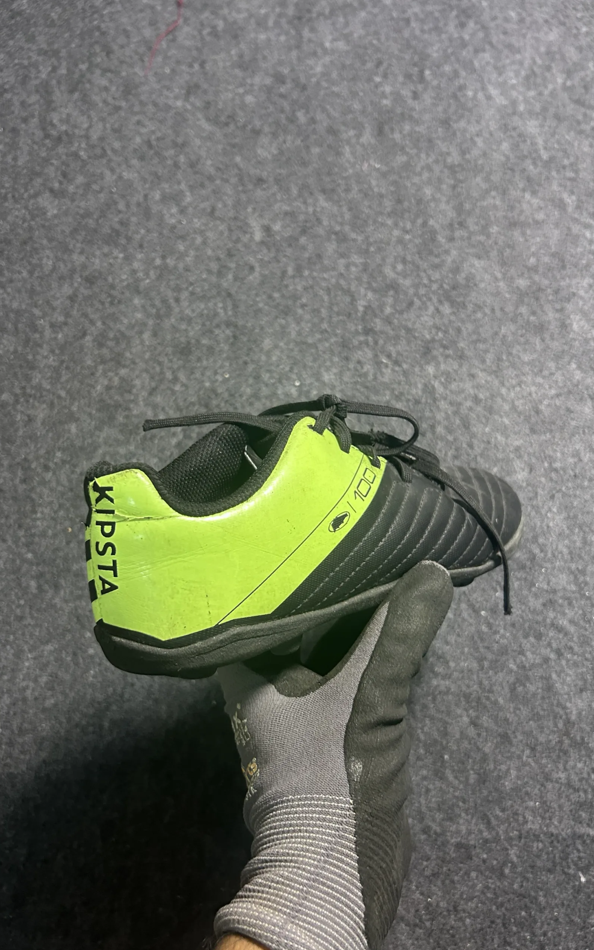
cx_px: 303
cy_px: 481
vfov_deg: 66.5
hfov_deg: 44.5
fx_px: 725
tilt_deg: -47.3
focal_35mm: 28
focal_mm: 5.7
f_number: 1.5
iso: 250
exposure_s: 1/50
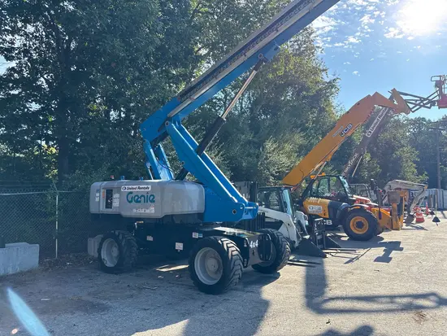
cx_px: 224
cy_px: 168
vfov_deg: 53.1
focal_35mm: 26
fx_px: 336
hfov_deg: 67.3
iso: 50
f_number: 1.6
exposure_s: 1/1001
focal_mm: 5.96
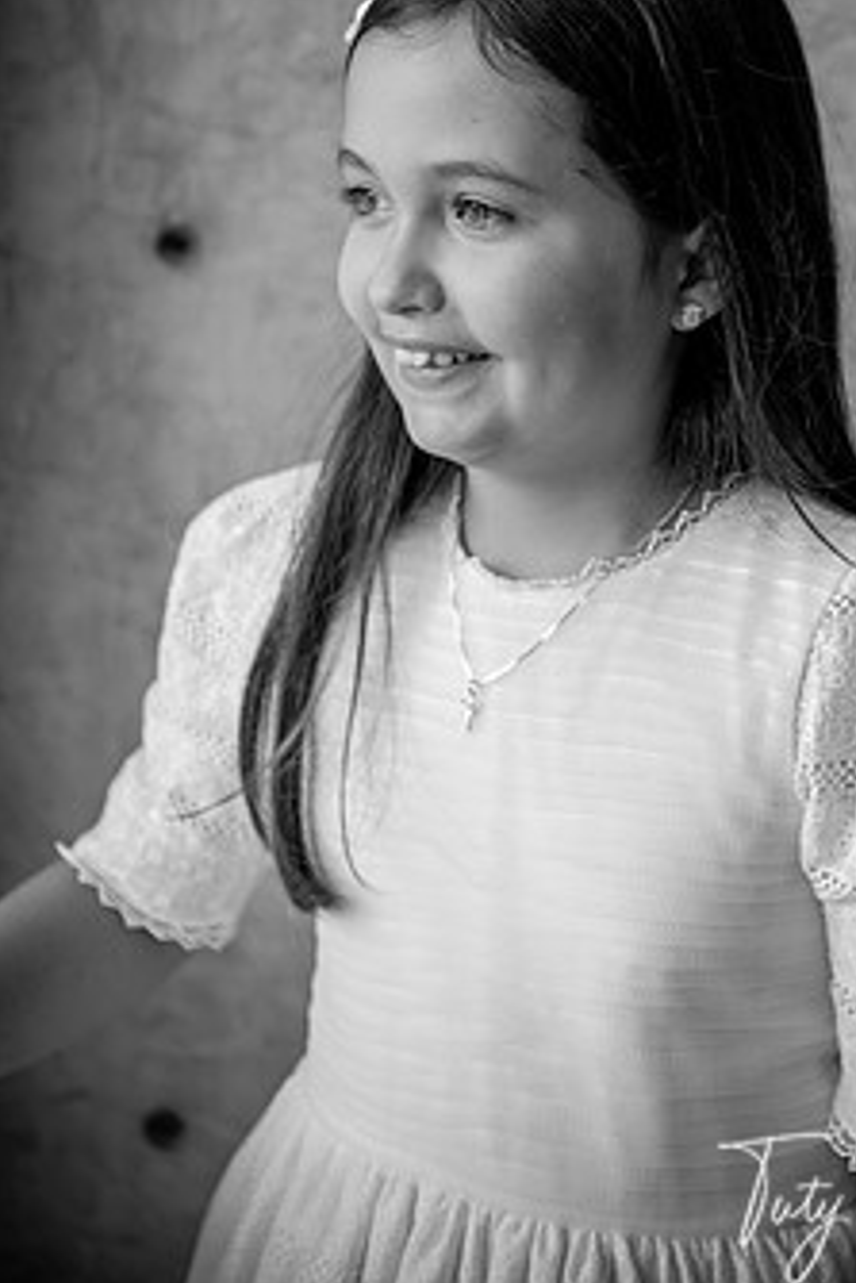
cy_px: 465
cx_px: 557
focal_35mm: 74
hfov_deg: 18.4
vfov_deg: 27.2
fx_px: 2636
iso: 400
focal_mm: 55
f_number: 3.5
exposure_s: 1/125
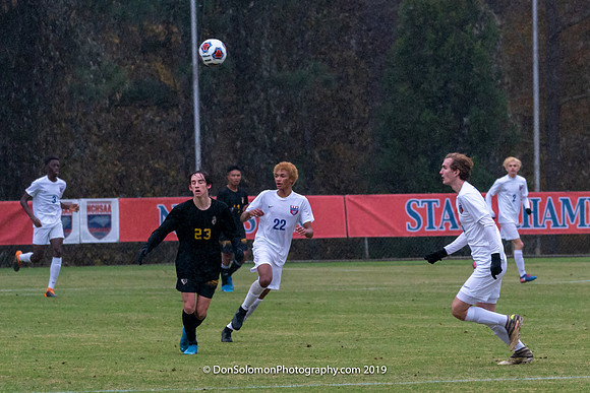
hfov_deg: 5.1
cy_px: 359
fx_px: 6583
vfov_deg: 3.4
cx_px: 573
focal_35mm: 402
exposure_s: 1/1000
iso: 2500
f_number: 5.6
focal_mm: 190
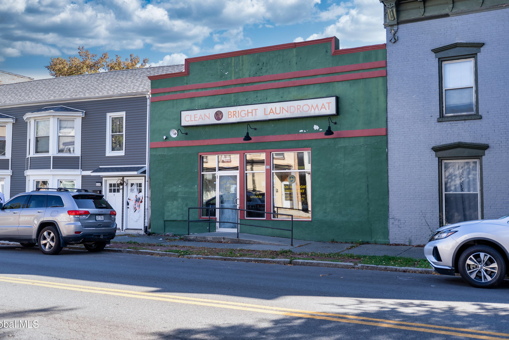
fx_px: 502
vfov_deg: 37.3
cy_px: 165
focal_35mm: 36
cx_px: 249
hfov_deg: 53.8
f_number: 4
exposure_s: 1/250
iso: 125
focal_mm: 34.5
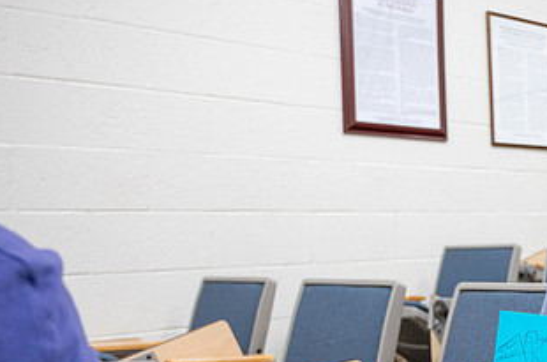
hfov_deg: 34.2
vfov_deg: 24.8
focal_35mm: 54
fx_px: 818
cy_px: 241
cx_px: 528
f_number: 4
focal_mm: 24
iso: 2000
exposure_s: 1/250
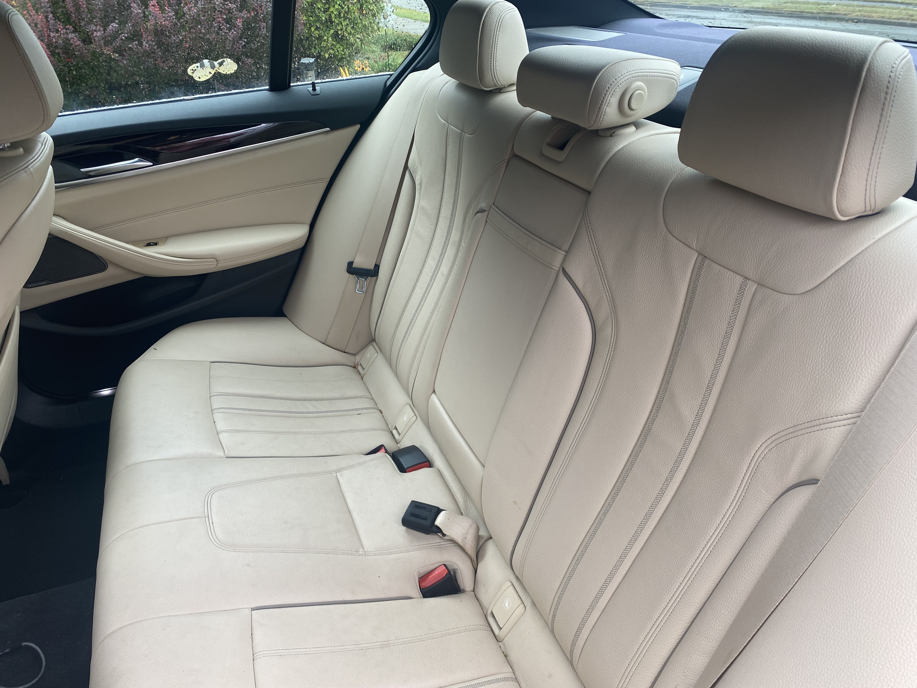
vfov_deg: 53.1
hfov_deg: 67.3
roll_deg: +1.3
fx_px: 689
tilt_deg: -29.9
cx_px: 458
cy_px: 344
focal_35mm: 26
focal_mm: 4.25
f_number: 1.8
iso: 40
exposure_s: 1/115
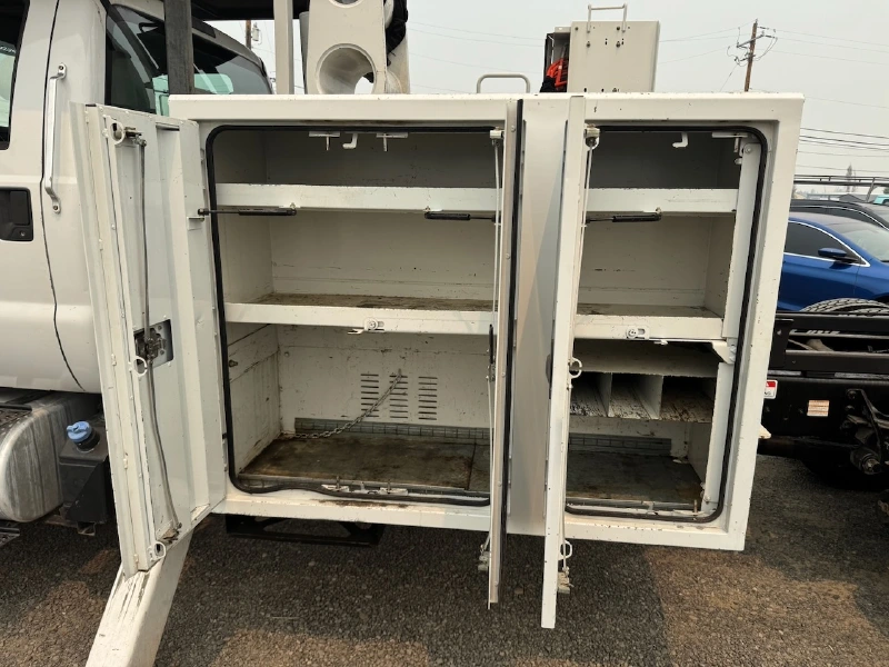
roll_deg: -3.4
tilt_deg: -13.7
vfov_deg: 56.8
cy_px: 334
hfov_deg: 71.6
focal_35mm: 24
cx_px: 444
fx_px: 616
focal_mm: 6.76
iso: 80
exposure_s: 1/3597
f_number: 1.78
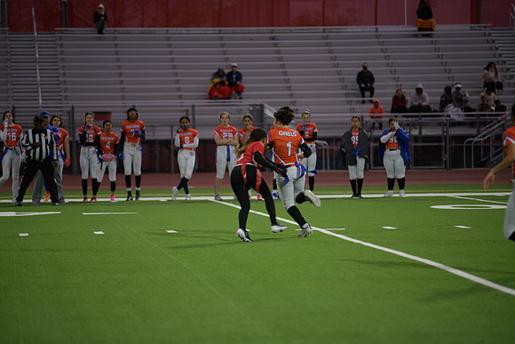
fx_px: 2432
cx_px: 258
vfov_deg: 8.1
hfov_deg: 12.1
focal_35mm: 170
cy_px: 172
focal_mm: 170
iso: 450
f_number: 2.8
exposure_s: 1/200
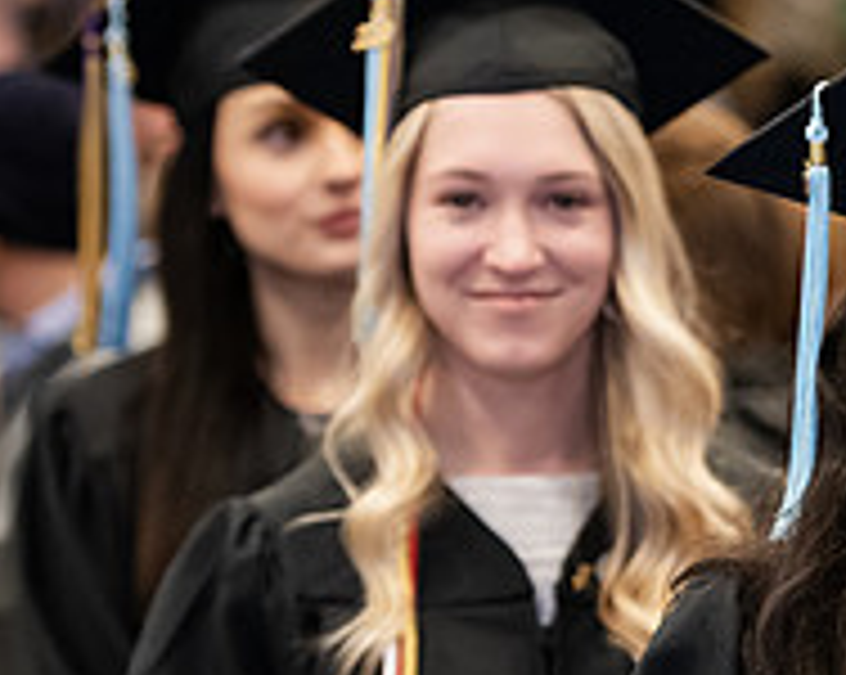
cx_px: 1156
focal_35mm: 319
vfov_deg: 4.8
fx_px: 7979
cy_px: 493
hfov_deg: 6.0
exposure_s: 1/200
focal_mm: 110
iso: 2000
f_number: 3.2
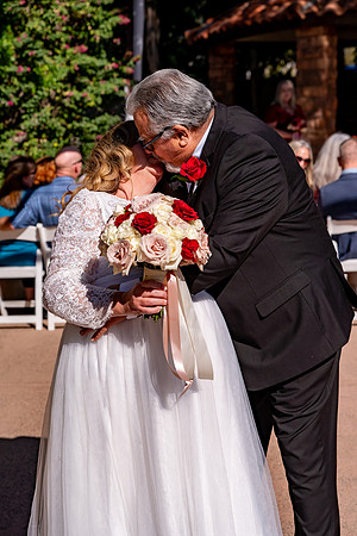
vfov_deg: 28.8
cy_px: 268
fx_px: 1041
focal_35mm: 70
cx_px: 178
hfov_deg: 19.5
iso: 100
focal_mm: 70
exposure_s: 1/2500
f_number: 5.6
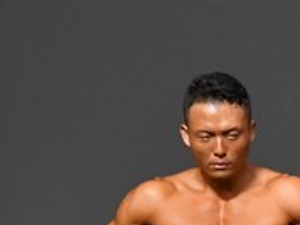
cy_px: 389
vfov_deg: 1.3
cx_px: 366
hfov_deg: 1.7
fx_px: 10311
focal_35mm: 1189
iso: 3600
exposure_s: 1/400
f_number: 5.6
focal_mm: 210
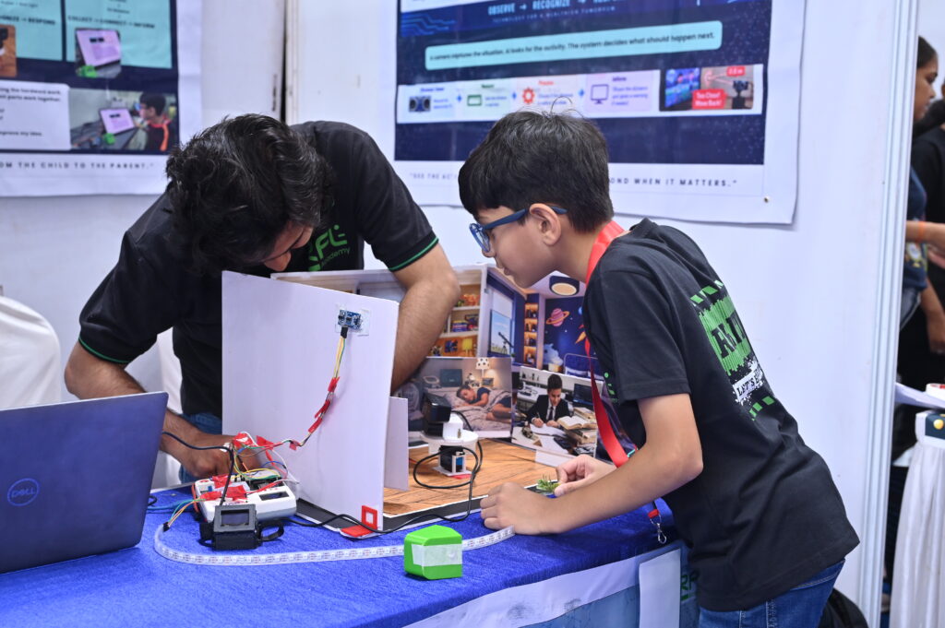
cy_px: 314
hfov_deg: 45.5
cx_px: 472
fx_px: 1128
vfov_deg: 31.1
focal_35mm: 43
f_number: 5
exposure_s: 1/125
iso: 800
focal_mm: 43
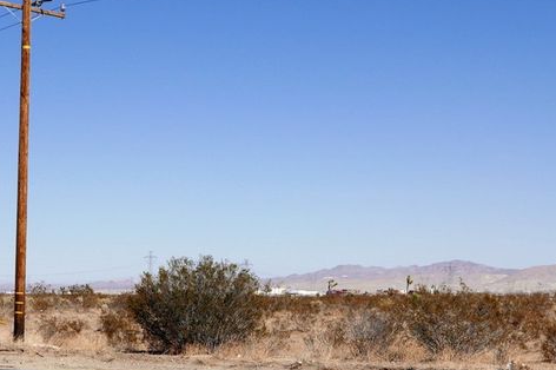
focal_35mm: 84
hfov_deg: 24.2
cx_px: 263
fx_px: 1296
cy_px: 205
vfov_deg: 16.2
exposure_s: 1/1600
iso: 200
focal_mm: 28.2
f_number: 5.6
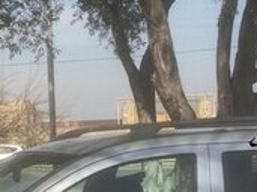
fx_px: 831
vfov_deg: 12.7
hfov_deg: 17.5
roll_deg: -0.1
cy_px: 265
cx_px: 63
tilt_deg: -9.1
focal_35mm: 112
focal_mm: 4.15
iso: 32
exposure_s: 1/2564
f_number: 2.2
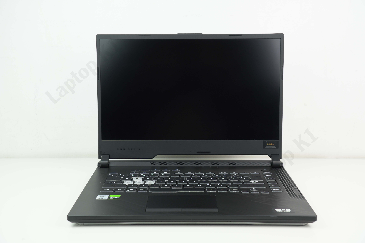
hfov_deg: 42.3
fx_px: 471
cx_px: 182
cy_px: 122
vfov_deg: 28.9
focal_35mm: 46
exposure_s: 1/50
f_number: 4
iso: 160
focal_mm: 31
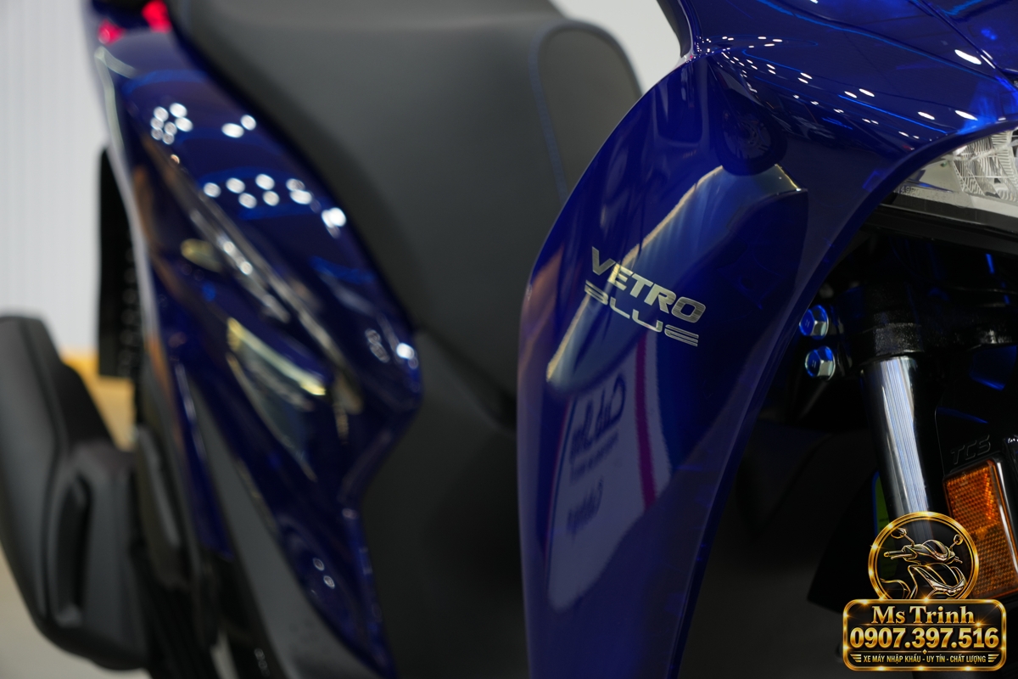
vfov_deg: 18.2
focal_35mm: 75
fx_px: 2121
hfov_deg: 27.0
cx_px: 509
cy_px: 340
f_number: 2.8
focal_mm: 50
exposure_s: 1/50
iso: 200
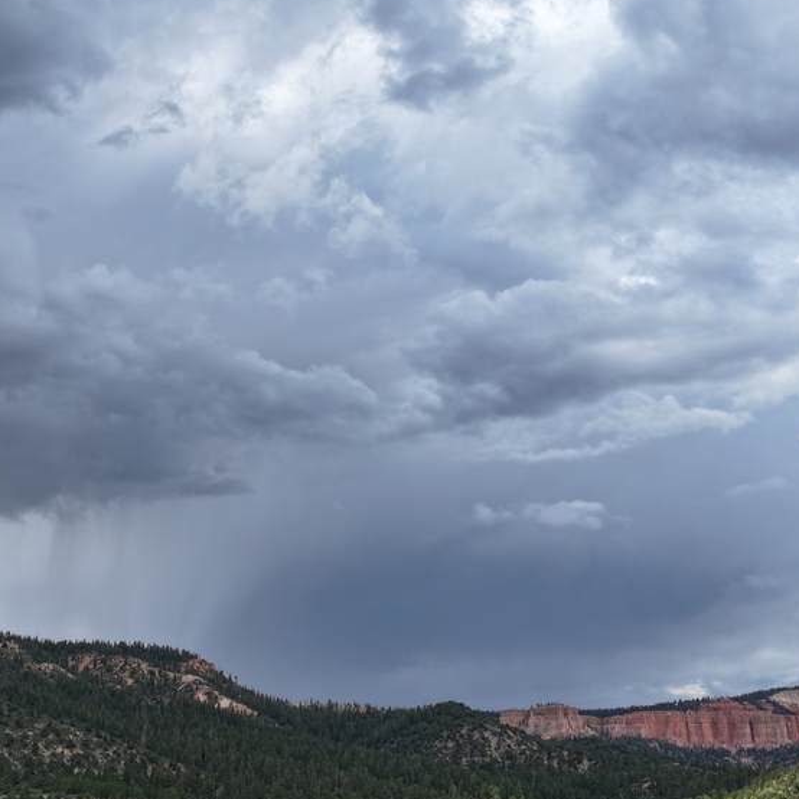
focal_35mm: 49
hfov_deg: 33.9
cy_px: 439
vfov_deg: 34.6
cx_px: 195
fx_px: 1280
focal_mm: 12.29
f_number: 2.8
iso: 130
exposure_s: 1/2000
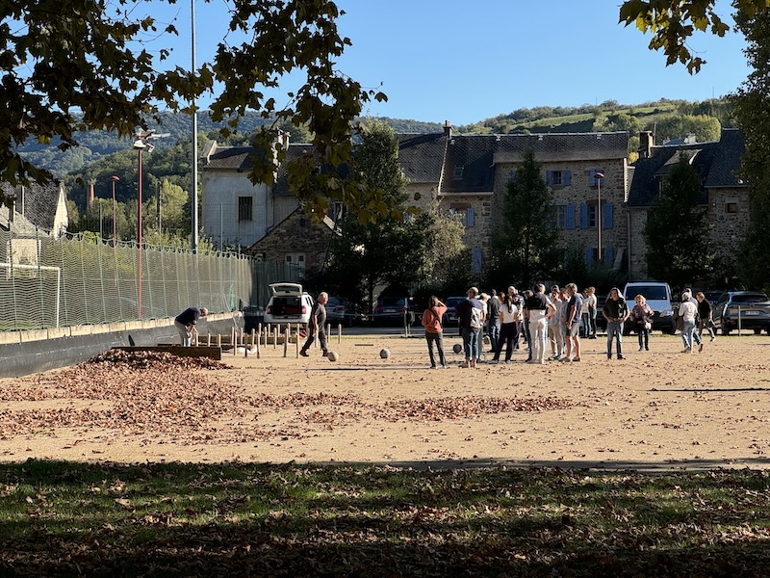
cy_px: 289
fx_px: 1713
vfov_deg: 19.1
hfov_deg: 25.3
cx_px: 385
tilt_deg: +1.0
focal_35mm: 77
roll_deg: -0.2
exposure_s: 1/319
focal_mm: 9
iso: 25
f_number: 2.8
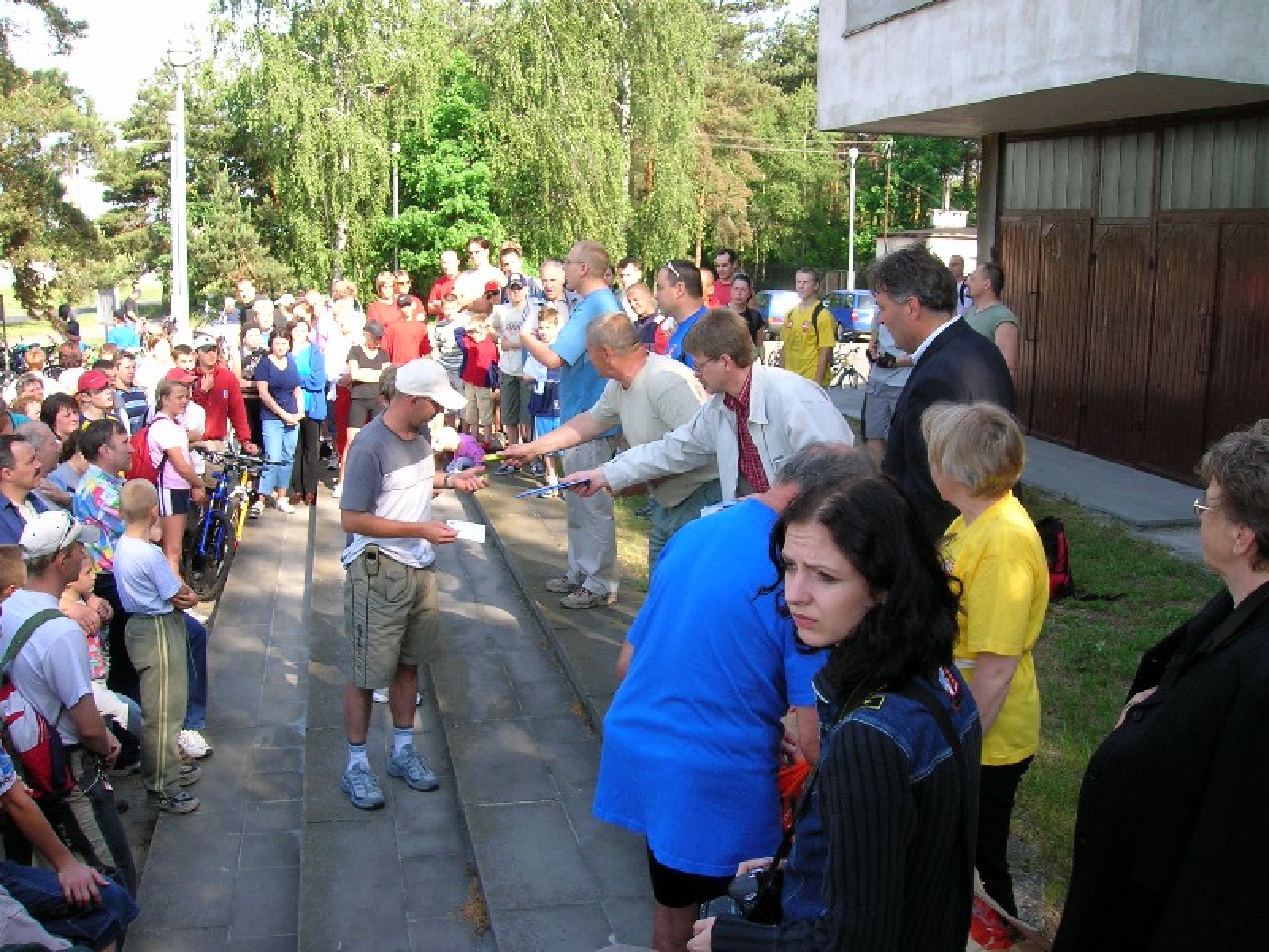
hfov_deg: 54.0
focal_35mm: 34
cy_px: 476
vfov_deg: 41.8
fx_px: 1246
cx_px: 634
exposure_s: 1/72.6
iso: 50
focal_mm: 5.7
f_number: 4.9
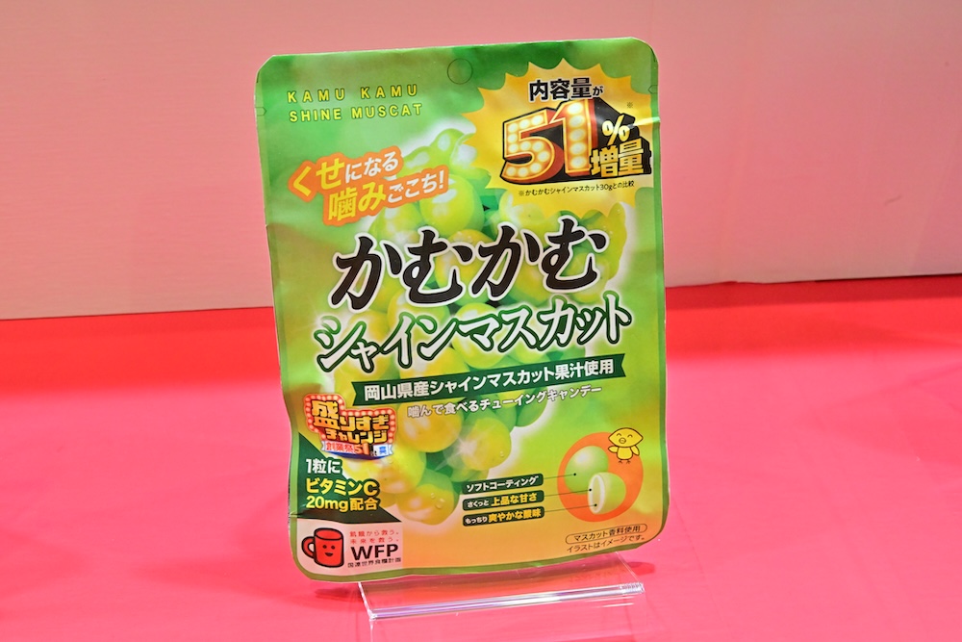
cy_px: 321
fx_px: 1603
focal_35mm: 60
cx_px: 481
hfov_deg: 33.4
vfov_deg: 22.6
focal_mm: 60
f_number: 14
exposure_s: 1/100
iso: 4000
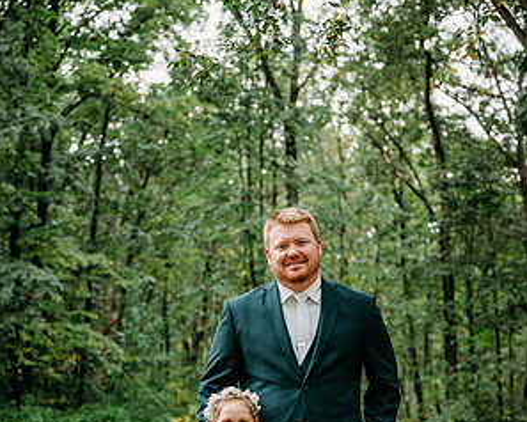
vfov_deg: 21.1
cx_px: 263
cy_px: 378
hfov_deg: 26.8
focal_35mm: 71
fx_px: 1108
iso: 200
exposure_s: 1/400
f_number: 2.8
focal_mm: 50
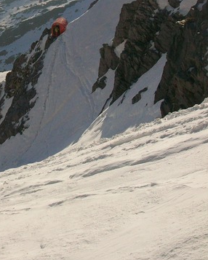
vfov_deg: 26.7
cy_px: 63
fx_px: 538
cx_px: 52
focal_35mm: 70
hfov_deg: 21.7
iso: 64
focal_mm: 5.7
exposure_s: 1/500
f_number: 5.5
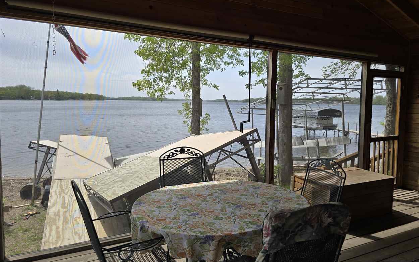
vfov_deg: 49.2
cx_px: 215
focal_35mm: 25
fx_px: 285
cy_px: 121
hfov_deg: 72.5
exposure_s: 1/315
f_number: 1.7
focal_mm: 6.3
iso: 12
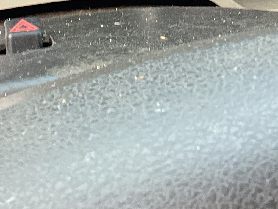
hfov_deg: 19.6
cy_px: -105
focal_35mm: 100
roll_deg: +0.9
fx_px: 803
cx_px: 90
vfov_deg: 13.9
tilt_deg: -20.7
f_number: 2.4
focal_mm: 3.3
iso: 80
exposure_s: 1/50
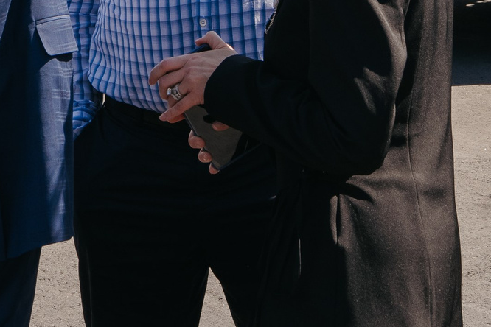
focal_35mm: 173
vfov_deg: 7.7
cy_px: -257
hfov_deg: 11.9
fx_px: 2359
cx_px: 310
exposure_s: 1/200
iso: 160
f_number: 11
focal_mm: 45
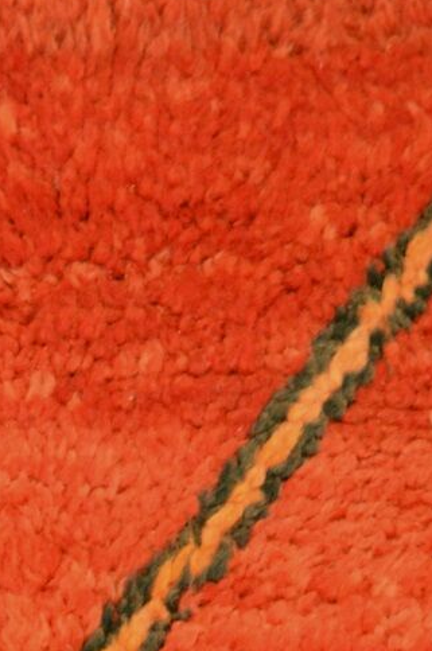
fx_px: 2240
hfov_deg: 10.9
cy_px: 1286
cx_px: -48
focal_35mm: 124
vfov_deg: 14.0
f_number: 8
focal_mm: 20
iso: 400
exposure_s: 1/4
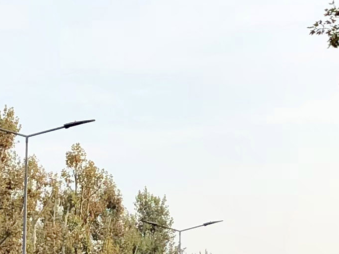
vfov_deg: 8.6
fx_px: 1675
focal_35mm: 171
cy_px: -54
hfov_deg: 11.5
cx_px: 108
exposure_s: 1/906
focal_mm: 3.99
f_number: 1.8
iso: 20
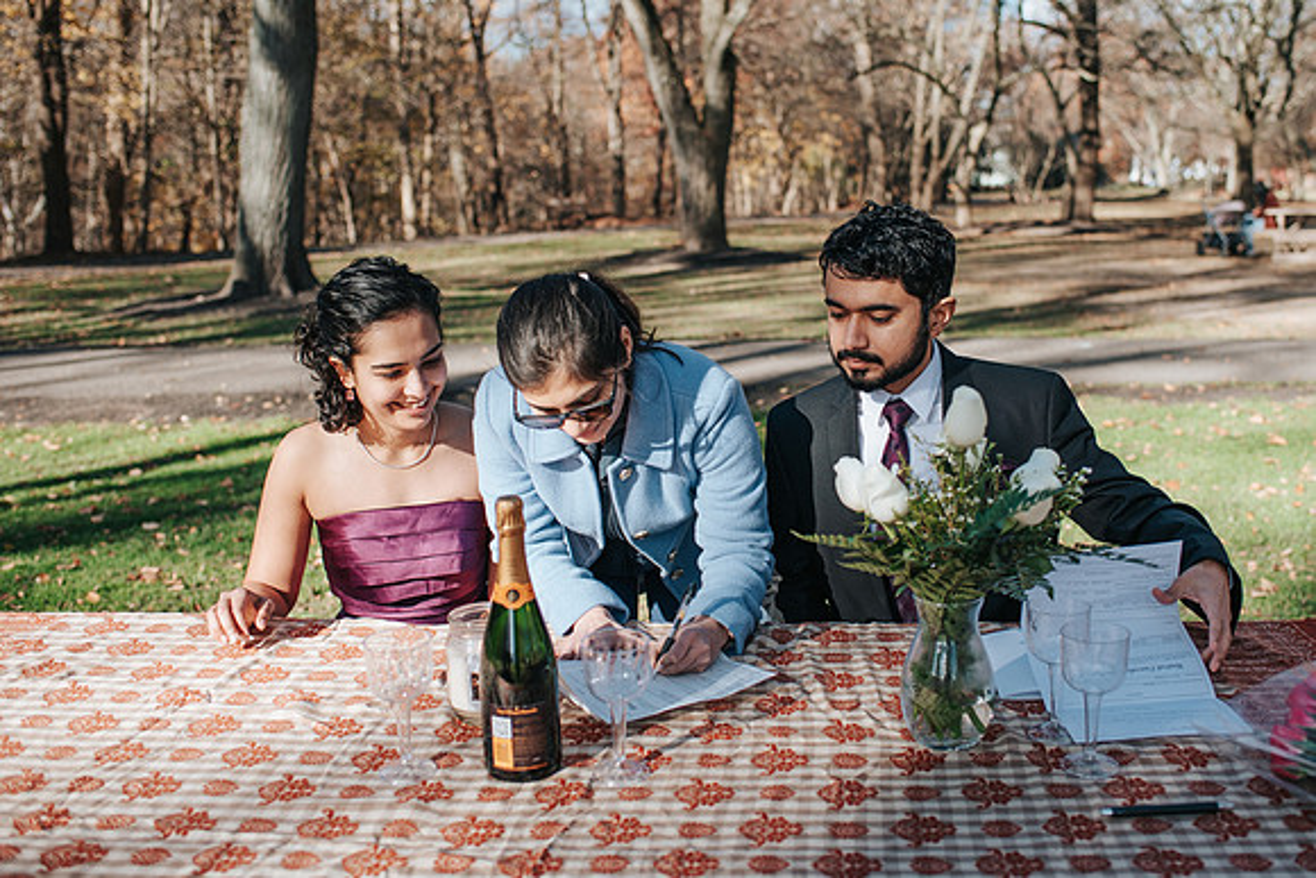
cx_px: 731
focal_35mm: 40
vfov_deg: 33.4
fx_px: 1462
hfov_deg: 48.4
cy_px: 391
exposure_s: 1/640
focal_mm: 35
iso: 100
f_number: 3.2
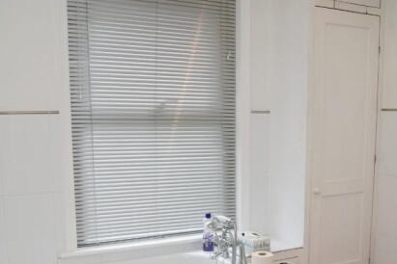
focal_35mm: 43
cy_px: 203
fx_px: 474
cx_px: 200
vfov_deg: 30.6
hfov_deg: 45.4
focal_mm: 18
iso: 400
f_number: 6.3
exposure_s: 1/160
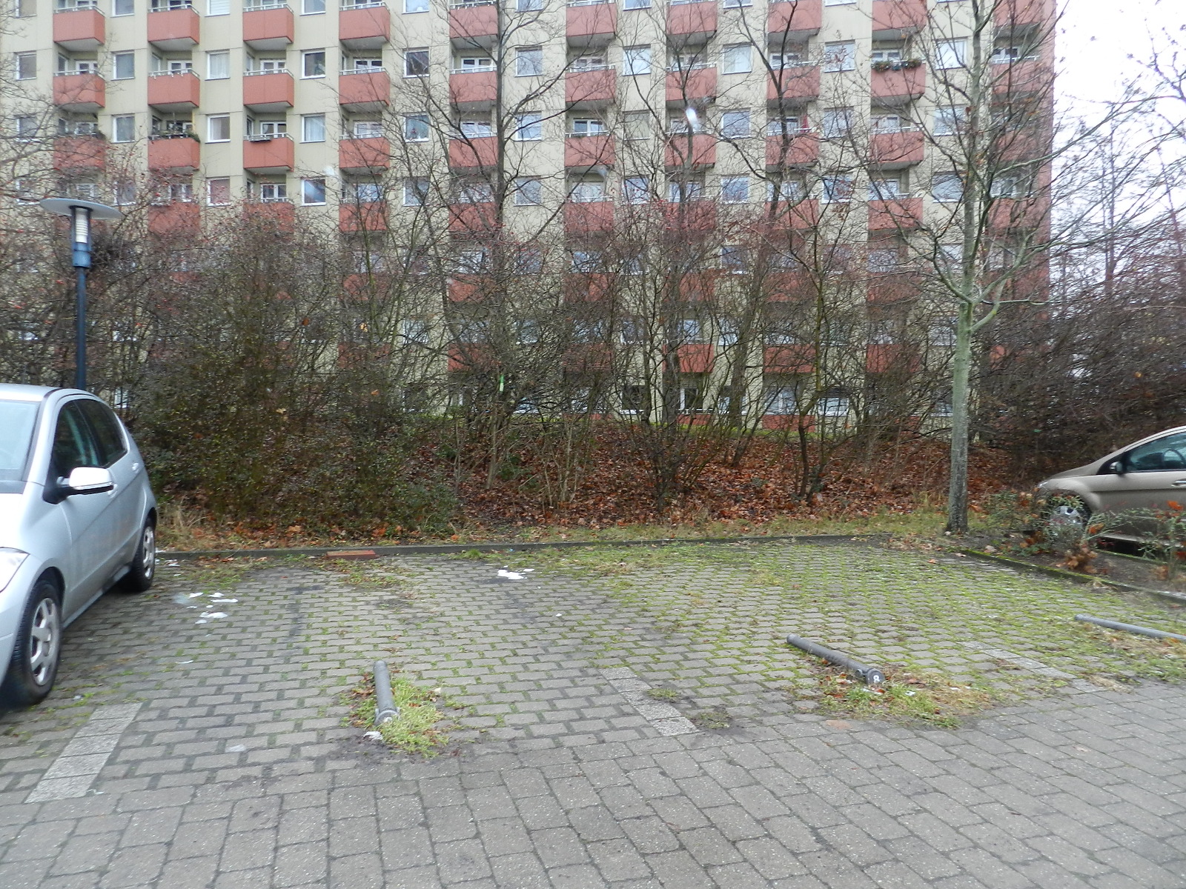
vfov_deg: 58.9
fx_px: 788
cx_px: 593
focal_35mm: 23
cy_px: 444
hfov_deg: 73.9
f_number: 3.4
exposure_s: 1/30
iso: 250
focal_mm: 4
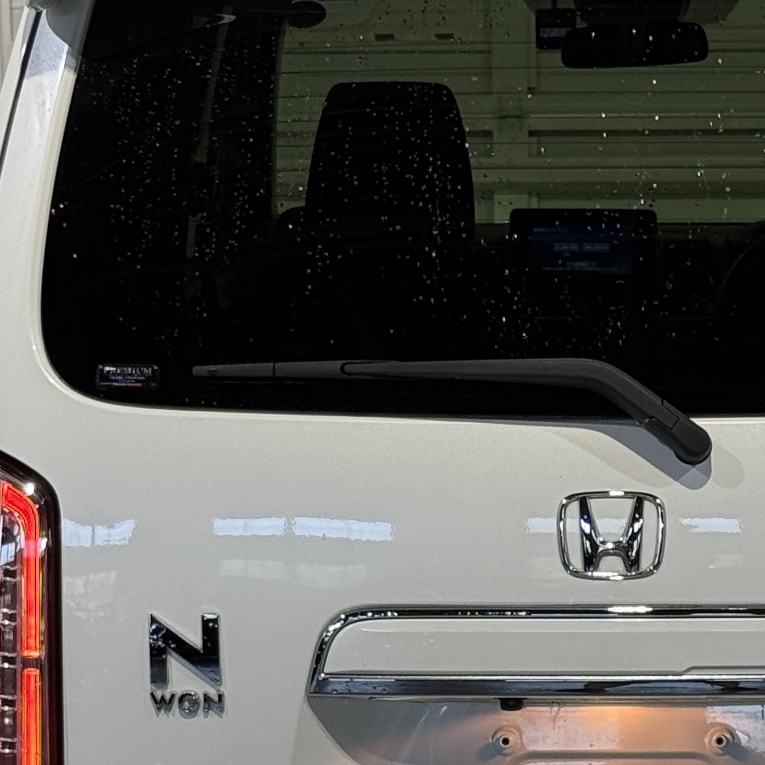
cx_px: 615
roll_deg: +0.2
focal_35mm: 152
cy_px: 644
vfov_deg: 11.4
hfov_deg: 11.5
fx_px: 3800
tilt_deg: -9.9
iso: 64
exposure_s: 1/60
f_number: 1.78
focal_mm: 6.76
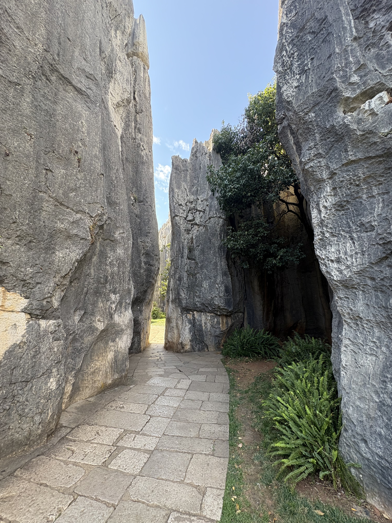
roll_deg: -0.4
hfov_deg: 85.7
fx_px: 211
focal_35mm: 14
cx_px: 196
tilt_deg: +9.8
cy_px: 262
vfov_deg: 102.1
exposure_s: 1/128
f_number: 2.2
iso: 100
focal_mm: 2.22
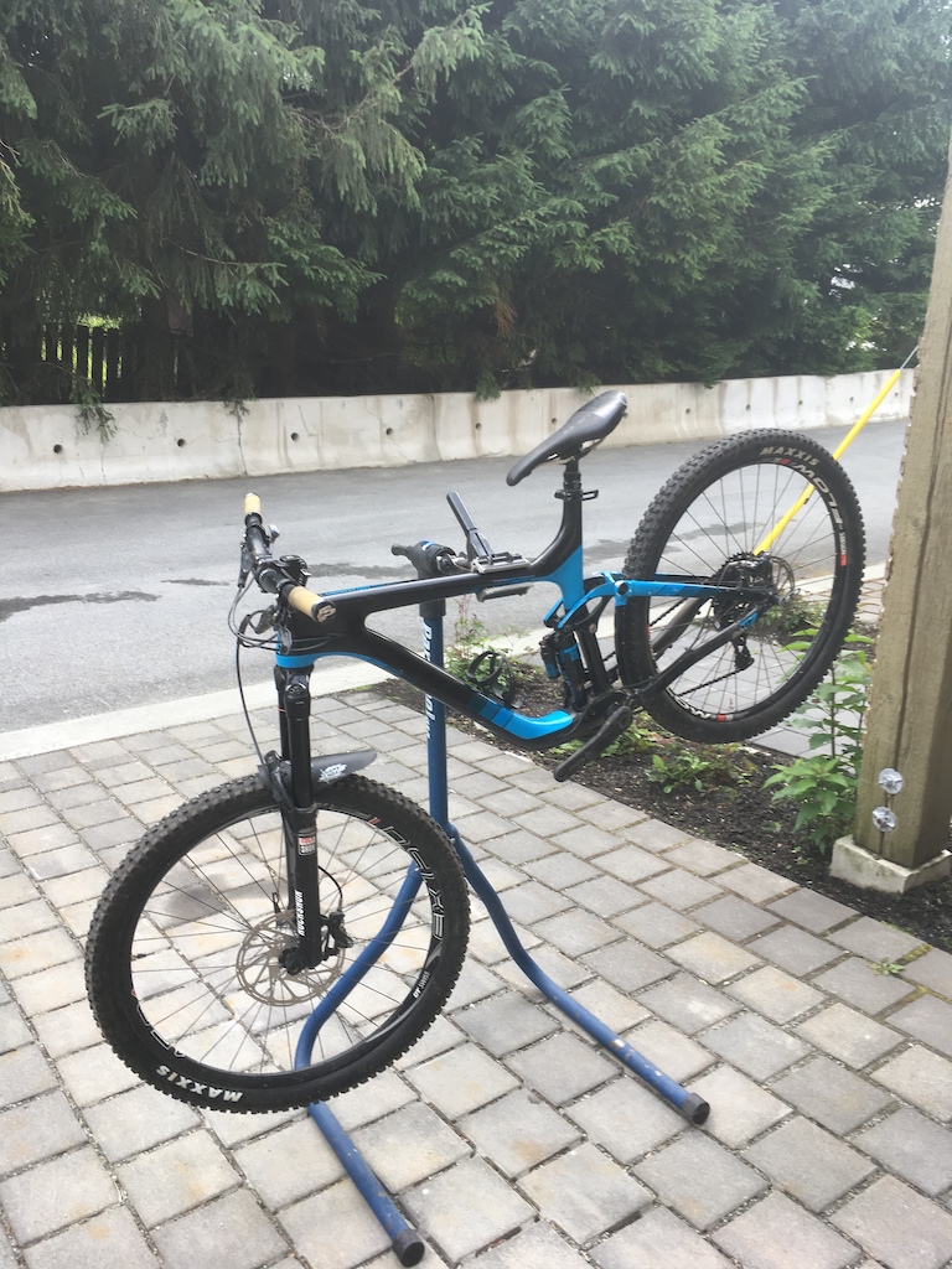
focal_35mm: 29
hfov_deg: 48.2
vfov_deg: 61.7
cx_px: 476
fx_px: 1063
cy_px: 634
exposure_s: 1/120
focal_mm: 4.15
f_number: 2.2
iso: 25
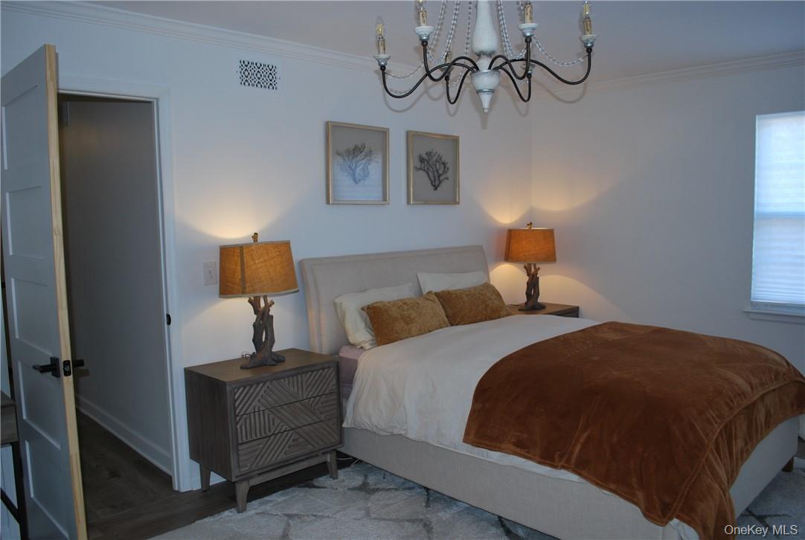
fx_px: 605
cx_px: 402
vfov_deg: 48.1
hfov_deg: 67.3
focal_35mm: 27
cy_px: 270
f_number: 3.5
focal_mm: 18
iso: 200
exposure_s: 1/60
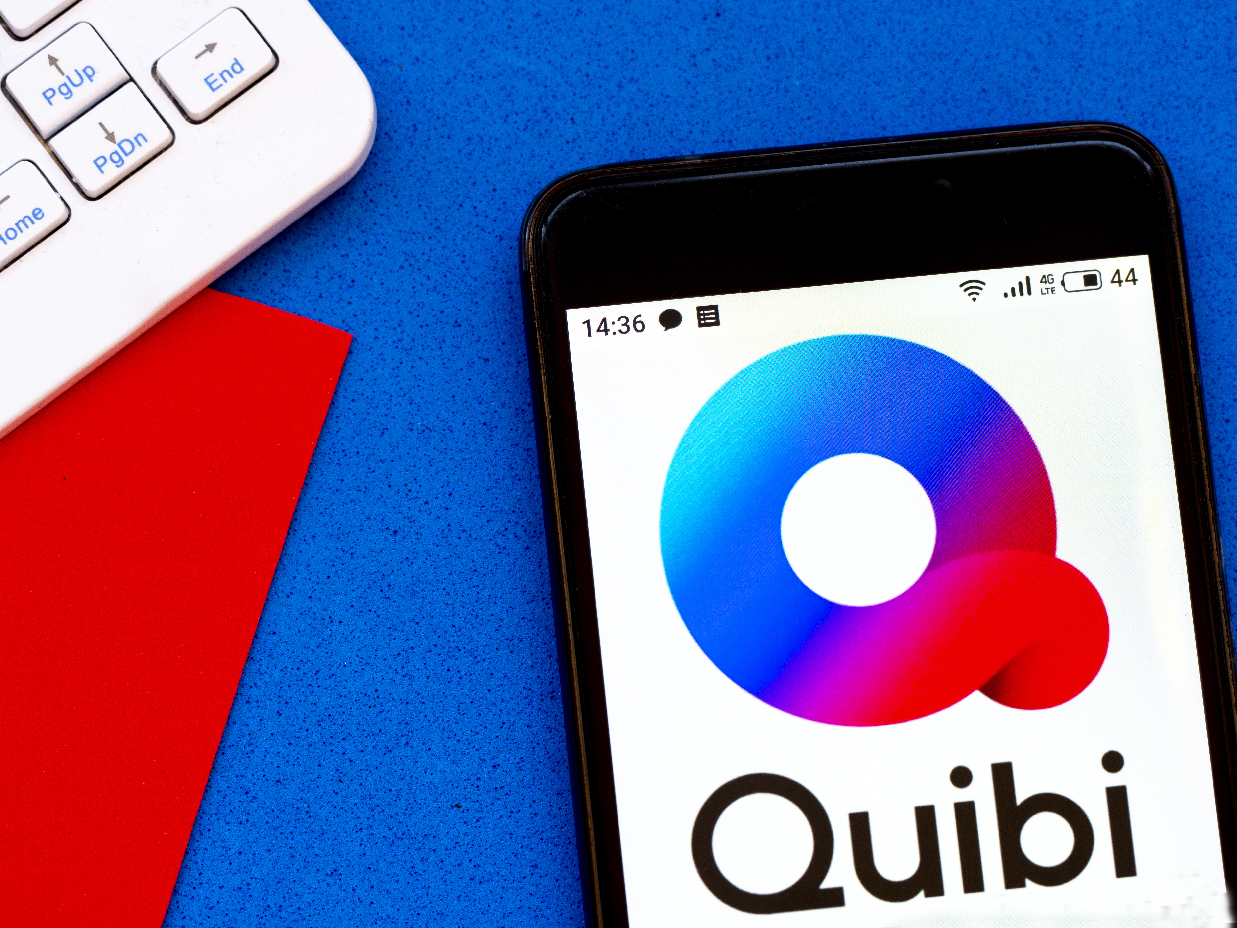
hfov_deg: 16.4
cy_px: 464
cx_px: 618
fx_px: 4288
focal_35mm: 120
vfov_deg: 12.3
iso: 200
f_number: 3.5
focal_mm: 60
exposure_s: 1/80
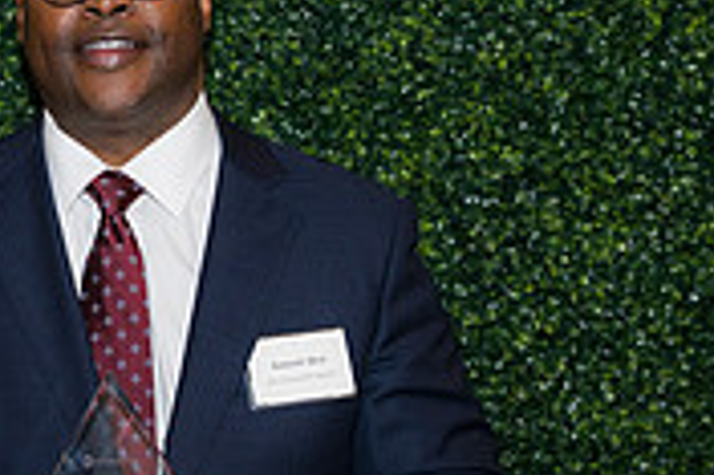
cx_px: -166
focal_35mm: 142
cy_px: 242
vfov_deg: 9.6
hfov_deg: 14.0
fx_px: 2814
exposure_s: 1/160
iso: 400
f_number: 5
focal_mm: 43
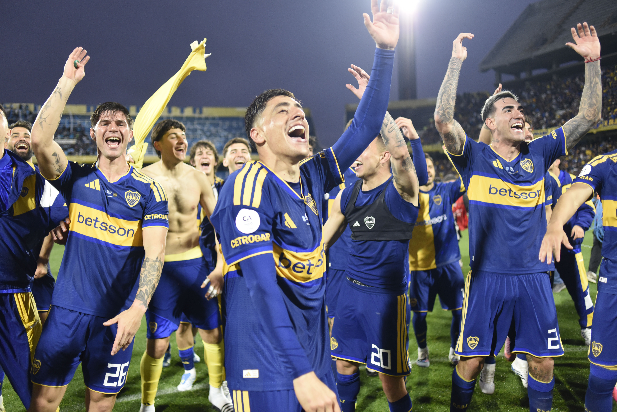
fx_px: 600
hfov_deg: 54.4
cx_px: 308
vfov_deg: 37.9
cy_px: 206
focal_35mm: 35
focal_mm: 35
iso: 2000
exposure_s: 1/1600
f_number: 2.8
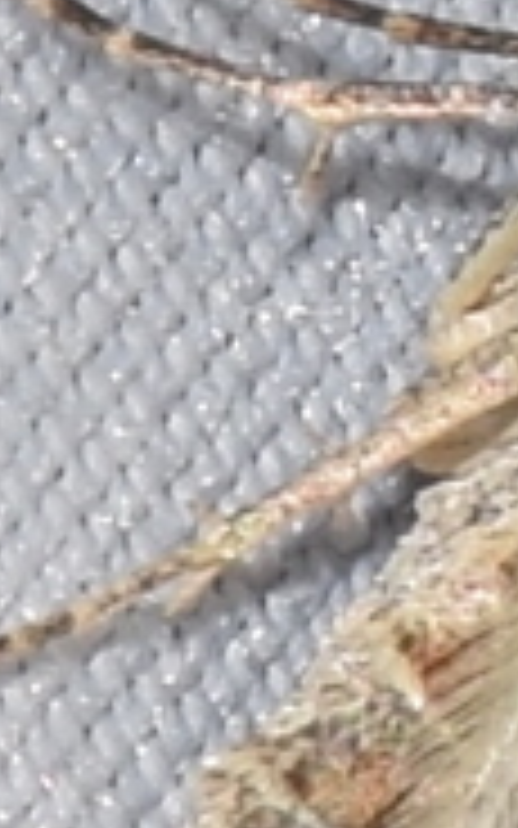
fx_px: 25185
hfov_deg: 1.2
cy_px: 612
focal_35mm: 1115
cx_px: 903
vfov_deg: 1.9
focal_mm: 140
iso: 100
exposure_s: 1/160
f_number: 13
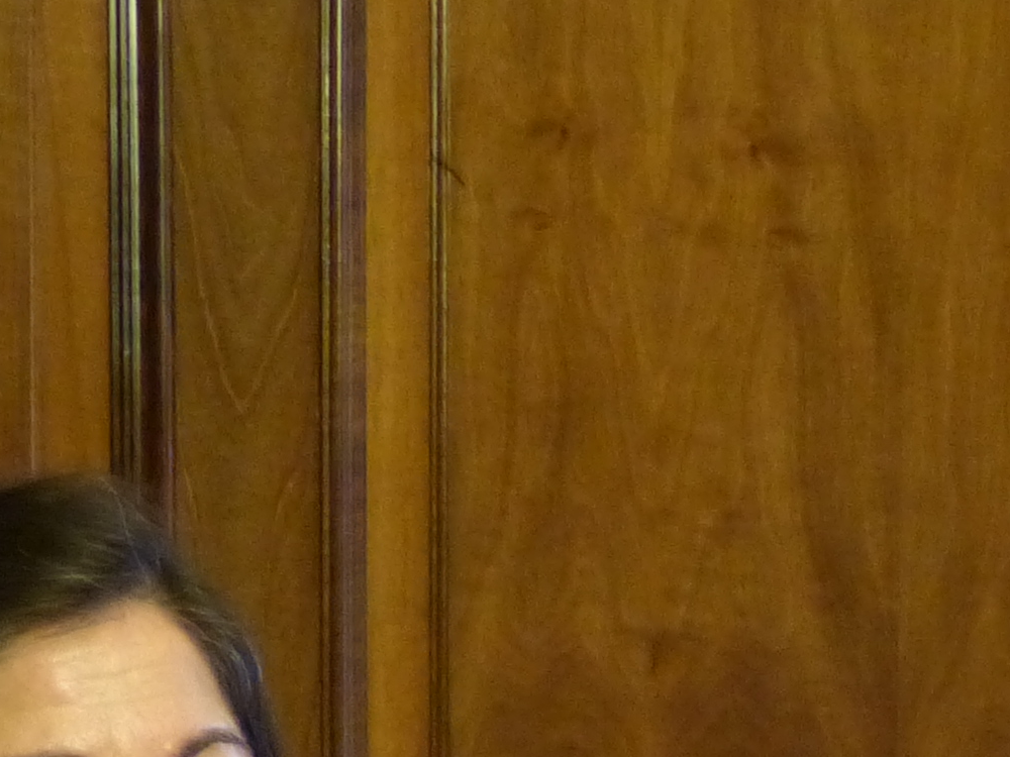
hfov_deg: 8.8
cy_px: 1363
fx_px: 6536
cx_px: 805
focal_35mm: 224
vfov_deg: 6.5
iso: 400
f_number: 2.8
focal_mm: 10.1
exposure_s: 1/25
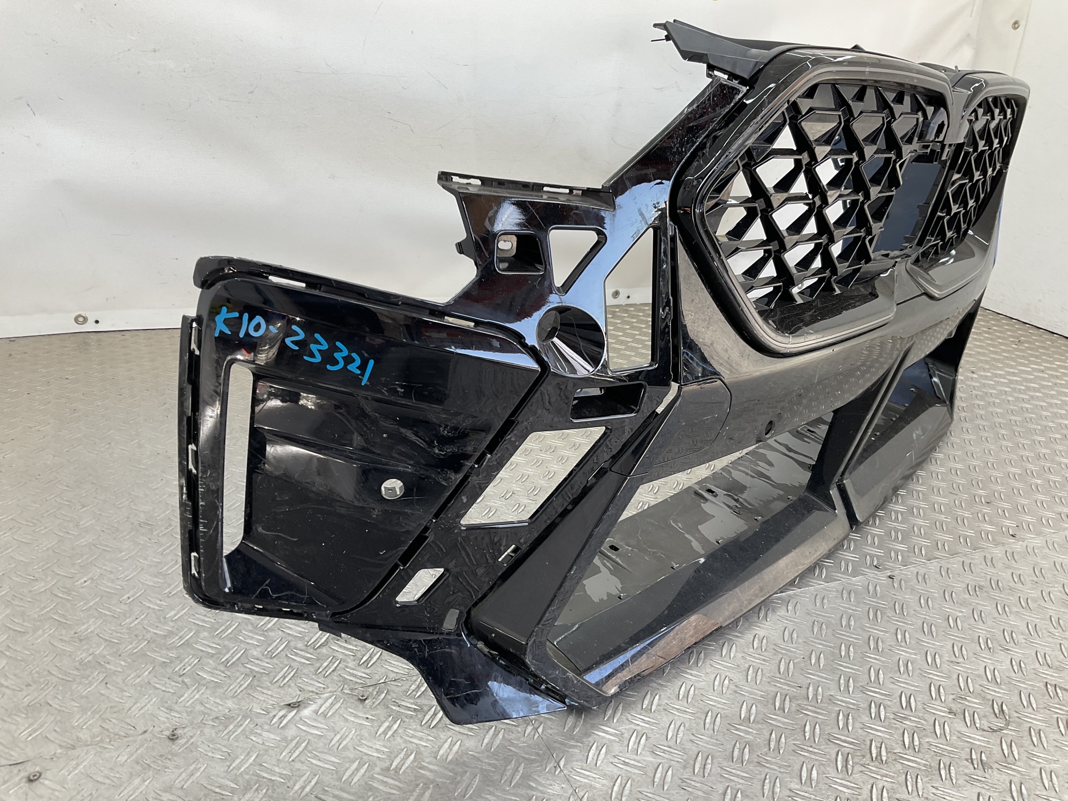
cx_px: 534
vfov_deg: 48.2
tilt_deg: -22.2
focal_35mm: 29
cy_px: 400
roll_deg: -6.2
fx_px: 895
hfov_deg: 61.7
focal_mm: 3
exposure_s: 1/100
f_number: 1.8
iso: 16
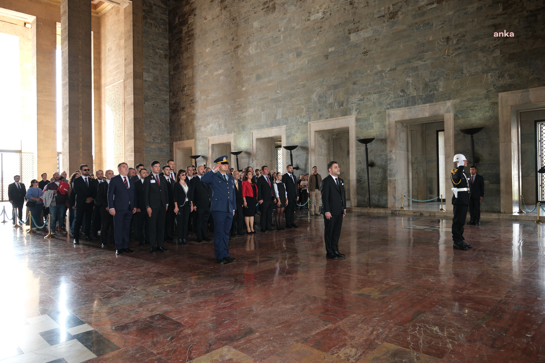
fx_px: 363
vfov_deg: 53.1
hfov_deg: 73.7
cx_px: 272
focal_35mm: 24
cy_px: 182
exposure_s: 1/128
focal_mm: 16
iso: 500
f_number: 2.8
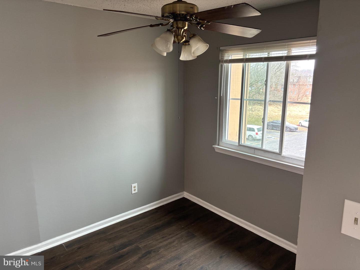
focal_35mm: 26
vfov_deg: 53.1
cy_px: 135
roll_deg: -0.7
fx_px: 270
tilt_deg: -11.6
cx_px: 180
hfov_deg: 67.3
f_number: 1.6
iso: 125
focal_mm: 5.96
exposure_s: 1/83
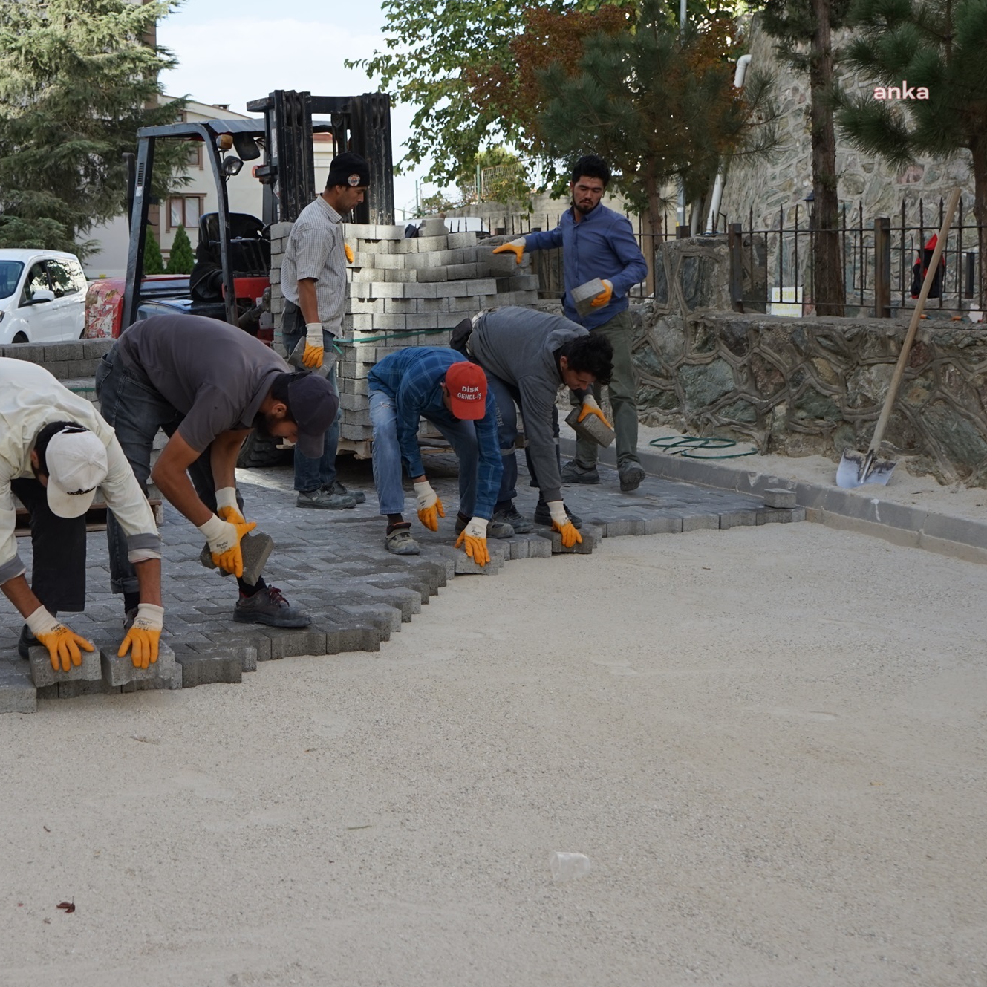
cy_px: 494
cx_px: 271
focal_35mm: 55
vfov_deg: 31.1
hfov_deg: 30.7
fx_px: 1774
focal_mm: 29
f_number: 5.6
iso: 100
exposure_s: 1/200
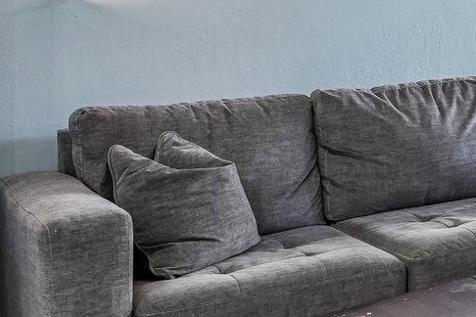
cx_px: 845
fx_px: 780
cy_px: 22
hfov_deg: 22.0
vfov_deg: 22.4
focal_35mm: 59
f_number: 8
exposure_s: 1/20
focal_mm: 14
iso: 640
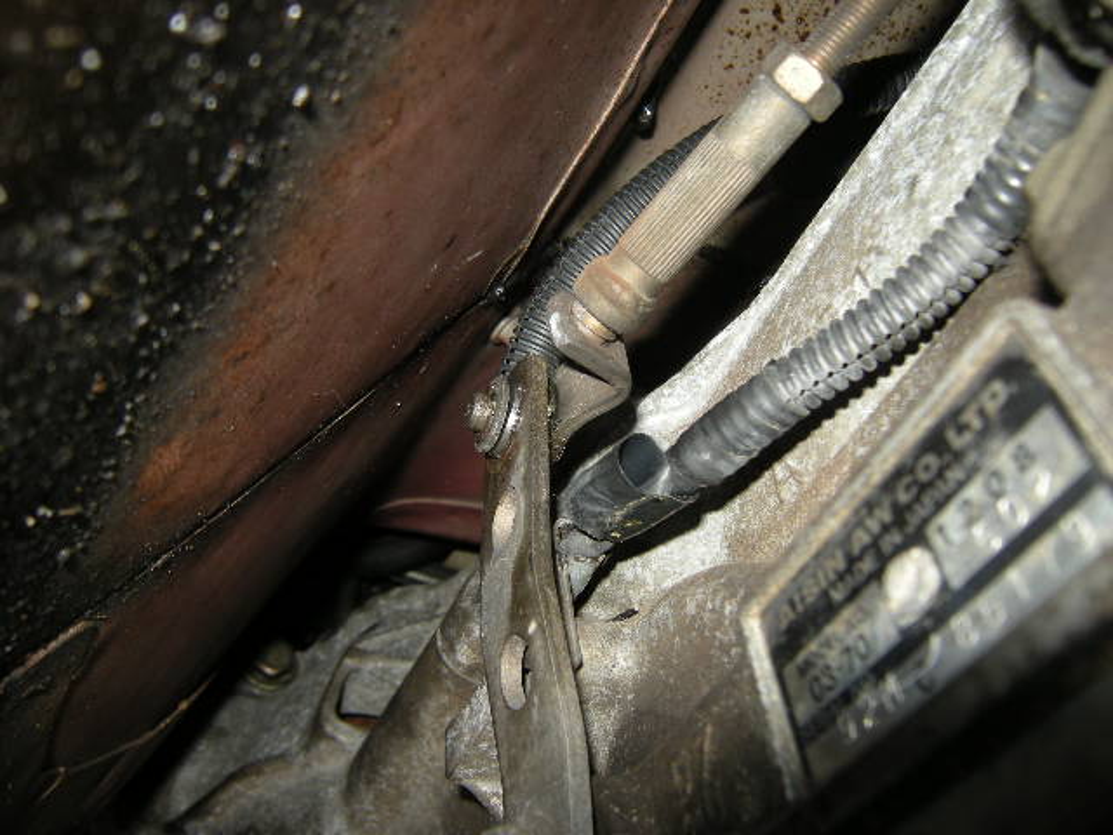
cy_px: 418
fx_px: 900
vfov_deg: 49.7
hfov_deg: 63.4
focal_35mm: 28
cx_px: 556
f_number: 2.8
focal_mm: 4.7
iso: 64
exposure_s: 1/60
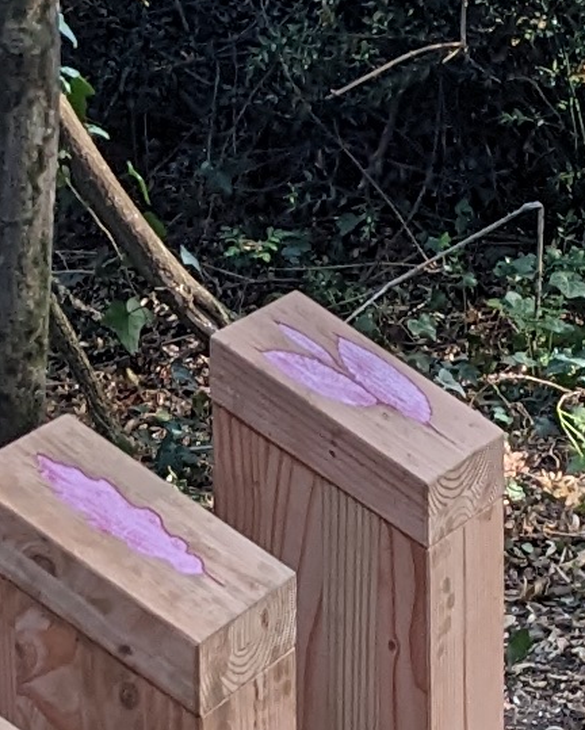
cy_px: 265
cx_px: -35
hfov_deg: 7.8
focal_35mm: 197
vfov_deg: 9.8
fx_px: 4259
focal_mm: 4.38
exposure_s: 1/68.2
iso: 40
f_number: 1.73
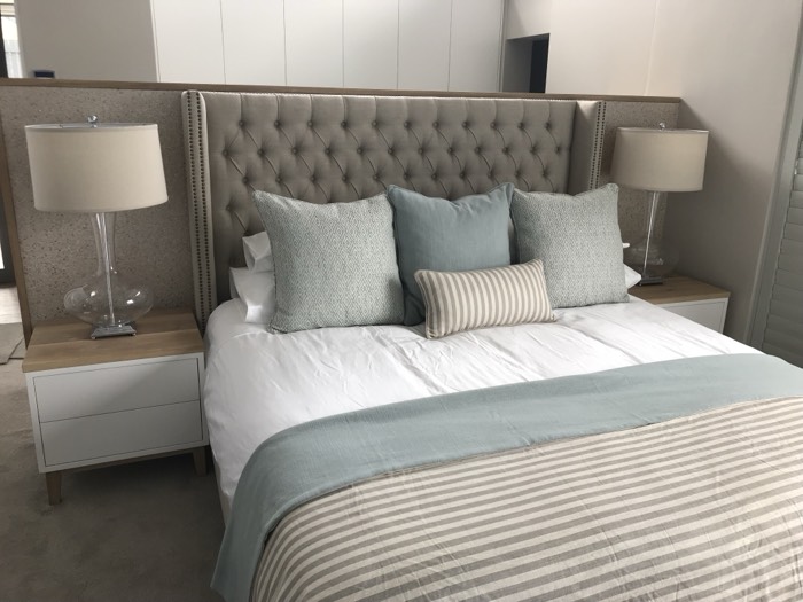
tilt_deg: -16.0
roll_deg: -0.8
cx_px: 402
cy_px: 301
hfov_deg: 63.4
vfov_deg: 49.7
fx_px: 650
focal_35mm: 28
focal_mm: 3.99
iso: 20
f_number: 1.8
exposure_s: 1/116
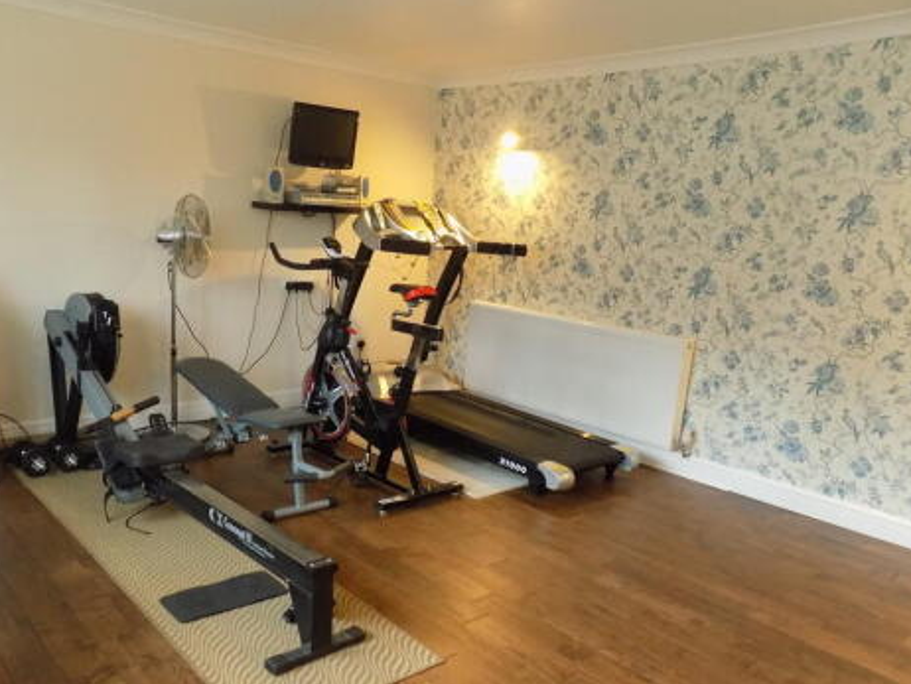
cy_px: 421
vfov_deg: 47.9
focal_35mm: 29
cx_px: 370
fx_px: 764
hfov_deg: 61.2
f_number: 3.1
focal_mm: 4
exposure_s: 1/15
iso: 400
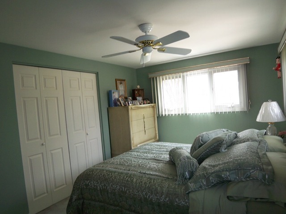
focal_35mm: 23
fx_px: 190
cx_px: 143
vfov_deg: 58.9
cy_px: 107
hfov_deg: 73.9
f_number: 2.8
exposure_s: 1/30
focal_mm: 3.8
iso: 50
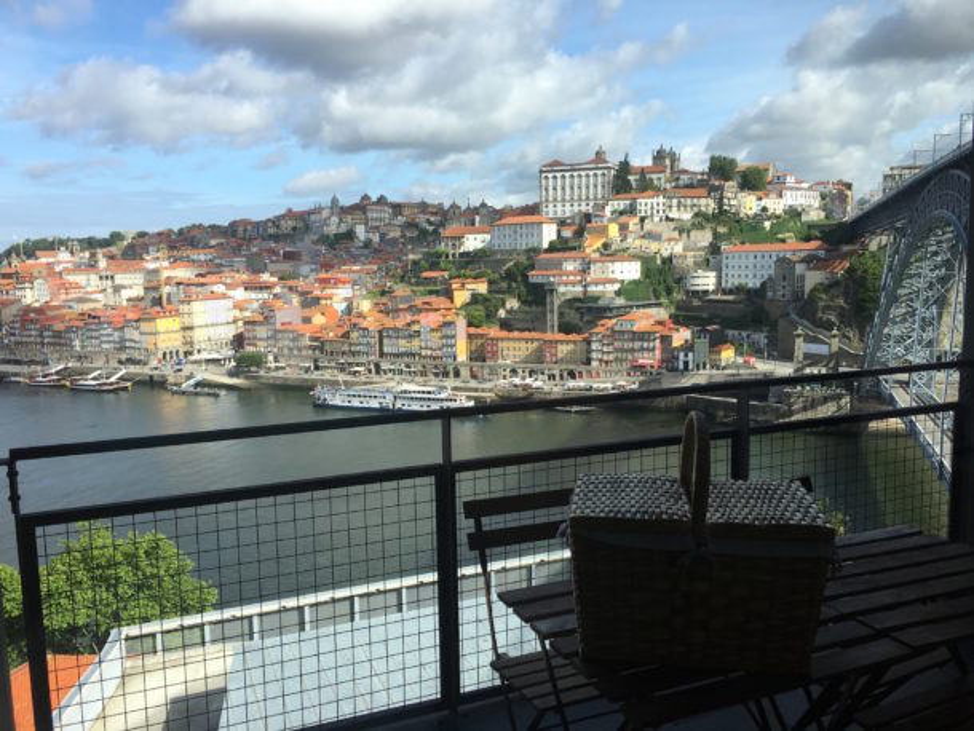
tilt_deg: -5.5
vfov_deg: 48.3
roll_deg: +0.4
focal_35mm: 29
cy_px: 366
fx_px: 816
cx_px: 487
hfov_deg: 61.6
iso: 25
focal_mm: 4.15
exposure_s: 1/836
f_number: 2.2
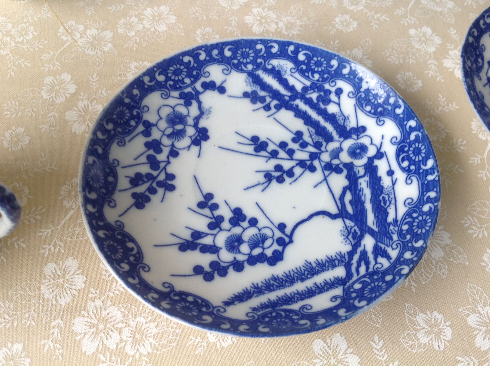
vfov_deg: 36.7
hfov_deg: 47.9
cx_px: 261
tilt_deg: -56.6
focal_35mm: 39
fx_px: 551
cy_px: 169
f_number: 2.4
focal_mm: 4.28
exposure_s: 1/20
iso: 50
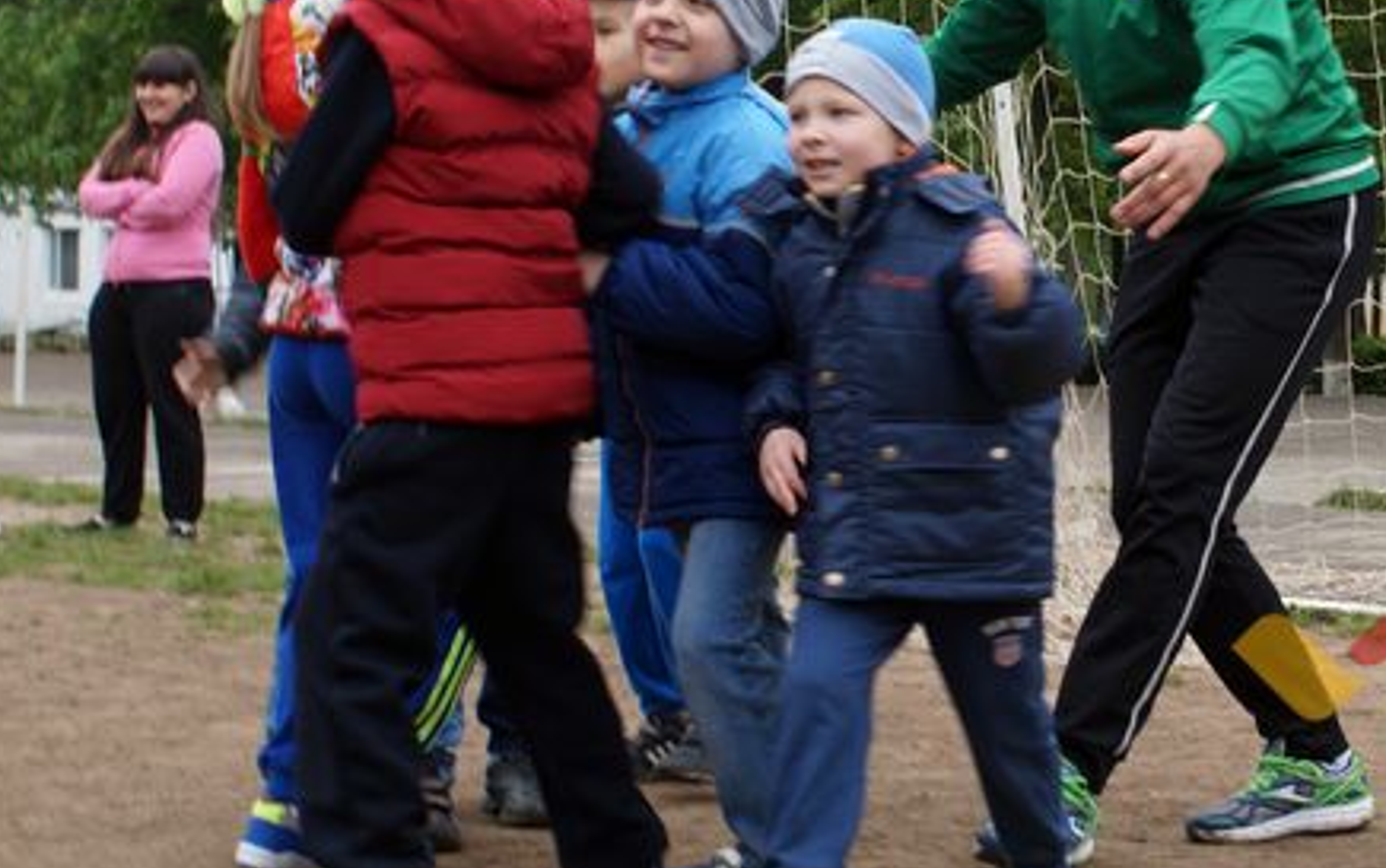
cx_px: 1040
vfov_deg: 15.2
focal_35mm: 86
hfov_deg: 23.9
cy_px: 235
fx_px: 3243
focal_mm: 35
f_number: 5.6
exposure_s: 1/80
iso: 100
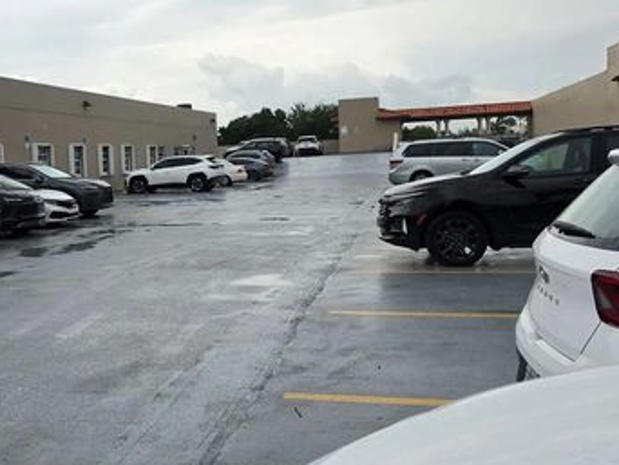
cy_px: 217
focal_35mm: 43
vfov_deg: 33.6
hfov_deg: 42.2
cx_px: 139
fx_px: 769
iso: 64
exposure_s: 1/6571
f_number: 1.4
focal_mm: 6.5
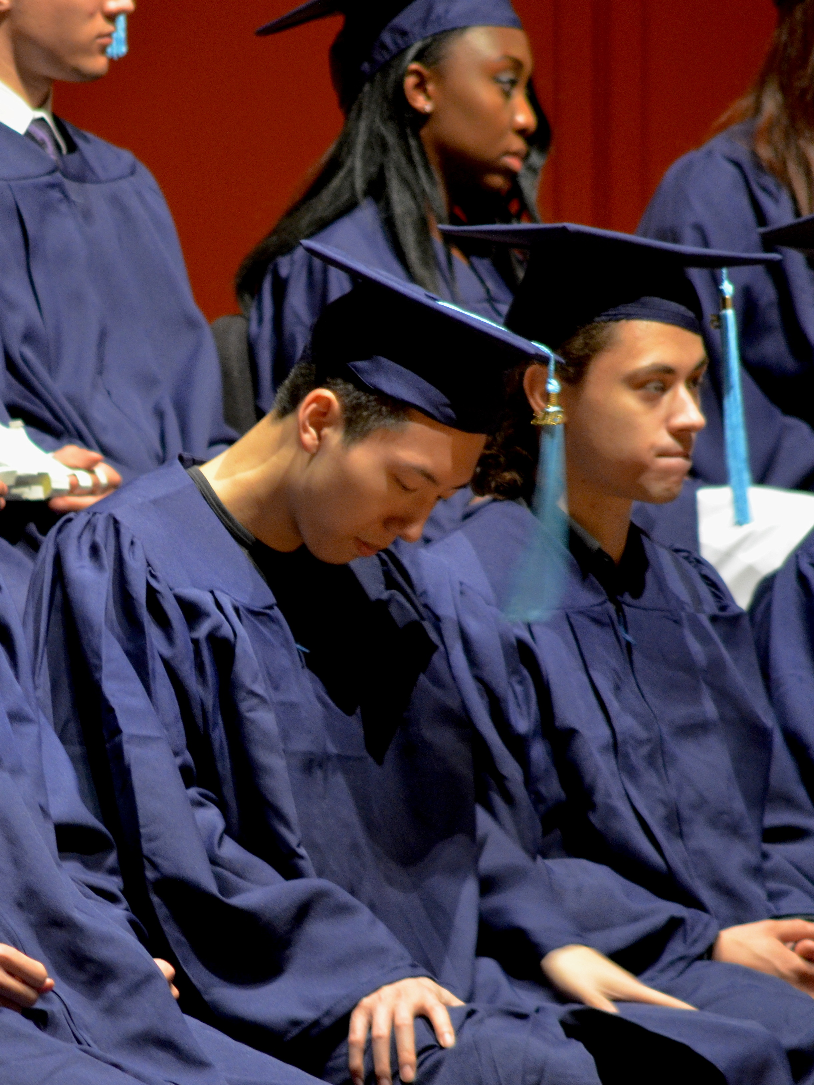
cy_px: 543
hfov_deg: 3.4
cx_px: 59
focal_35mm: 435
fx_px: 13638
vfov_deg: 4.6
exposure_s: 1/10
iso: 1600
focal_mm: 200
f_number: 5.6
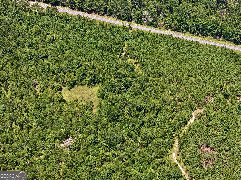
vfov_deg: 21.0
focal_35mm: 70
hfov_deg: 27.8
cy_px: 90
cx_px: 120
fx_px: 487
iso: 100
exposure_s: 1/800
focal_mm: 19.35
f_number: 2.8
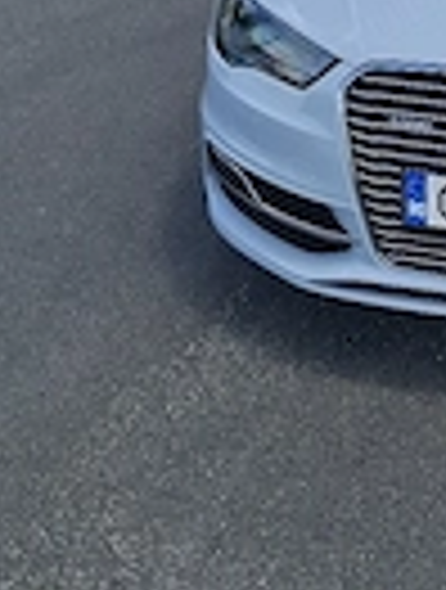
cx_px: 559
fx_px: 1197
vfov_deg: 26.4
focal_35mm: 70
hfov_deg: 19.6
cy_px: 18
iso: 50
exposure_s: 1/1250
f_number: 1.8
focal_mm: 5.54
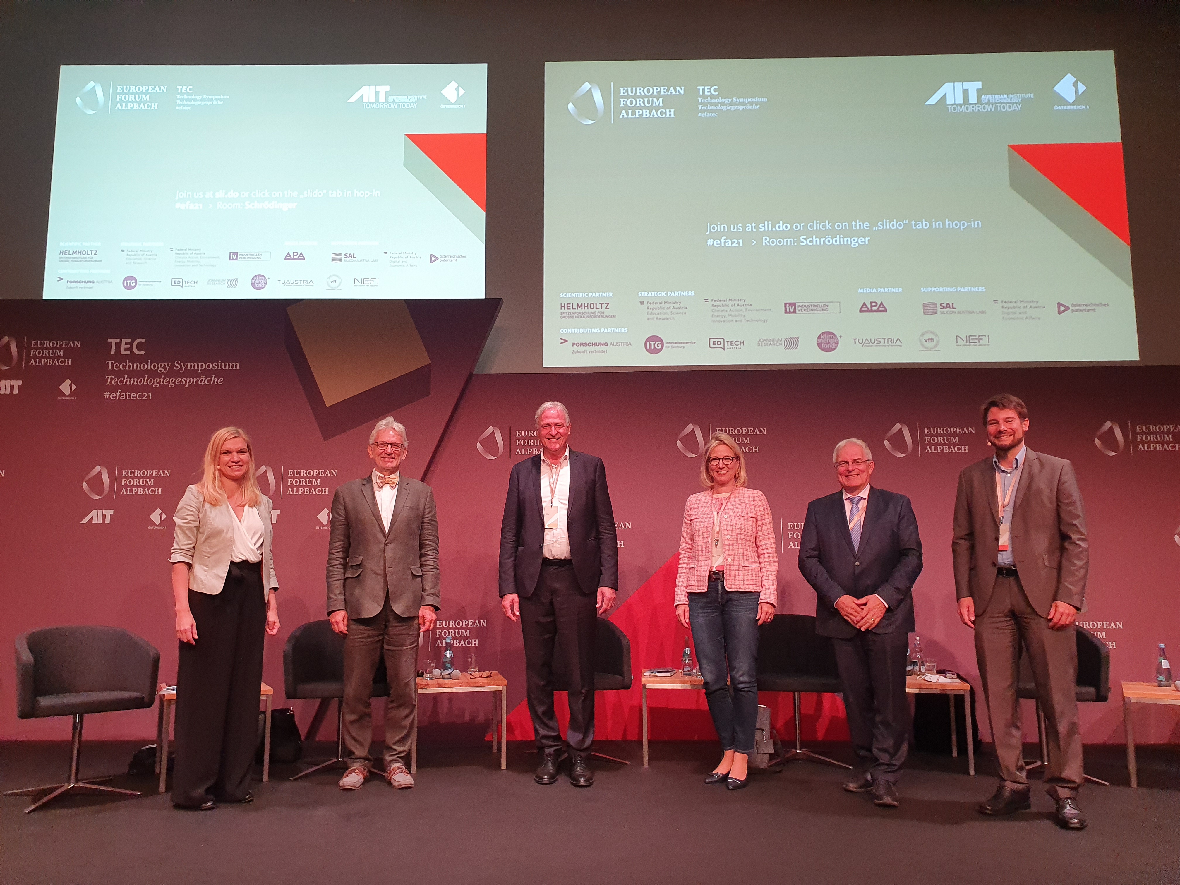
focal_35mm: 26
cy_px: 442
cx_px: 590
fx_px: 886
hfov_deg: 67.3
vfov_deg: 53.1
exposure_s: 1/100
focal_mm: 4.32
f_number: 2.4
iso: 320
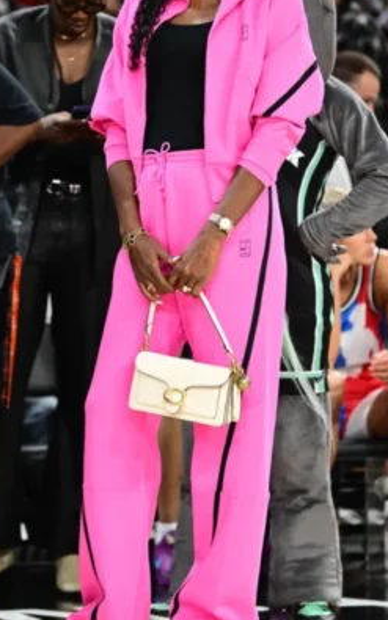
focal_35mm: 209
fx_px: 3535
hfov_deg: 6.3
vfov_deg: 10.0
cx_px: 199
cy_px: 262
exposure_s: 1/800
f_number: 2.8
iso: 2500
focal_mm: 135
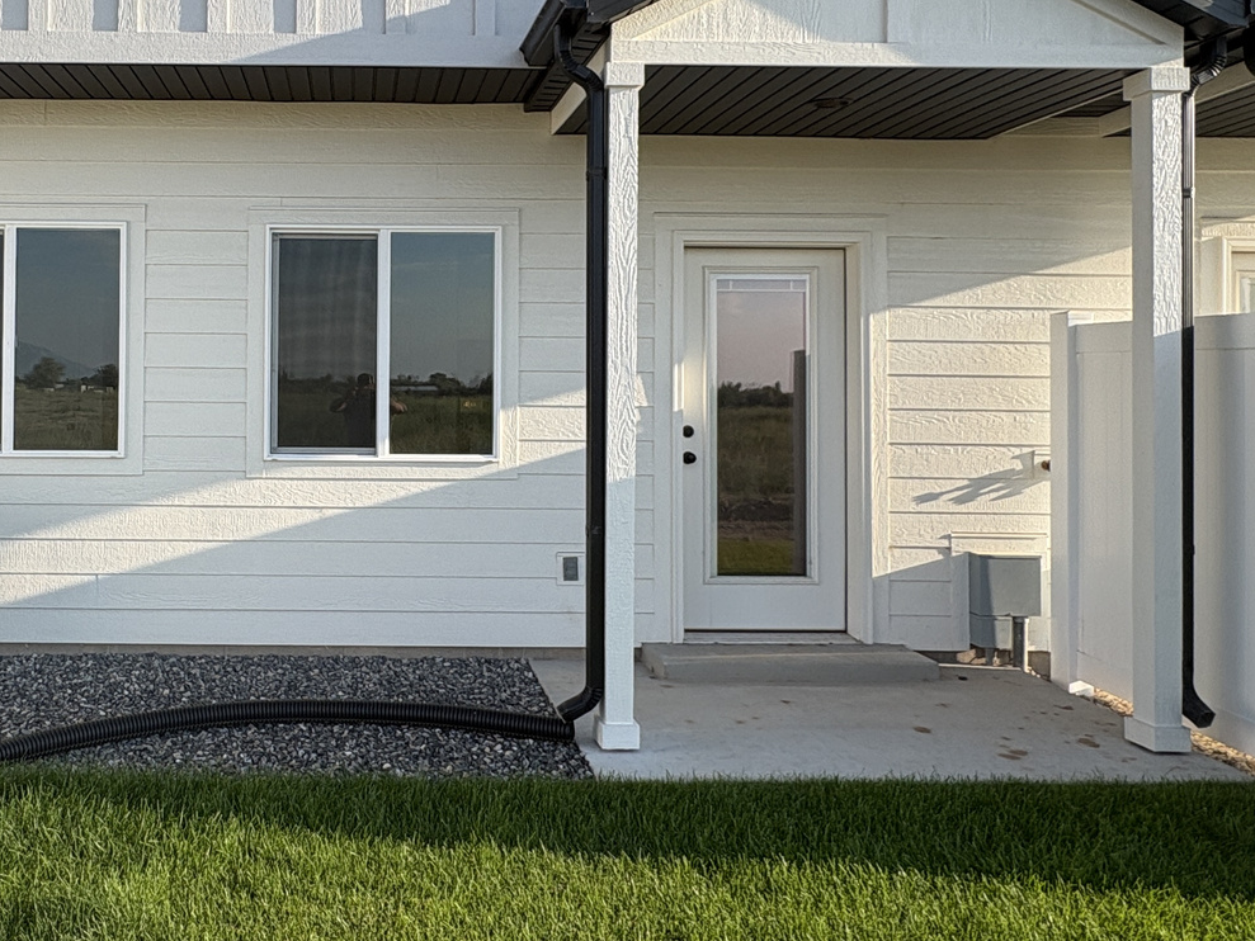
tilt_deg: +0.9
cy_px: 375
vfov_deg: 47.9
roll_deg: -0.2
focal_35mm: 29
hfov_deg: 59.4
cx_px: 364
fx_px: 1052
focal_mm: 2.22
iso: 40
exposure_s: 1/879
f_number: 2.2
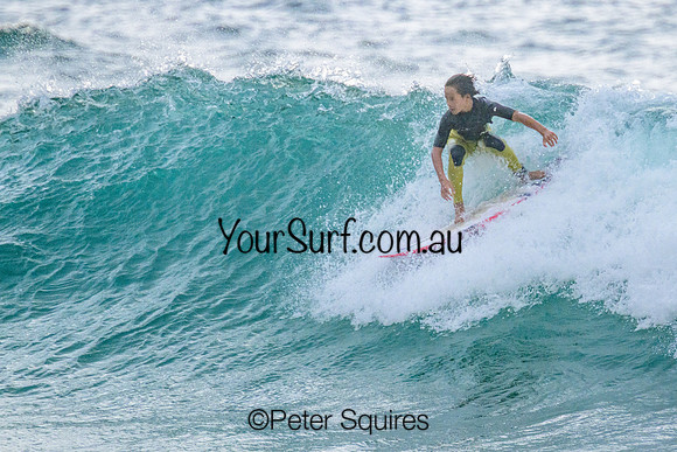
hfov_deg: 1.9
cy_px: 177
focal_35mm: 1101
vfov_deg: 1.3
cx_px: 444
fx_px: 20702
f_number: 11
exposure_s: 1/2000
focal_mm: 800
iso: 2000
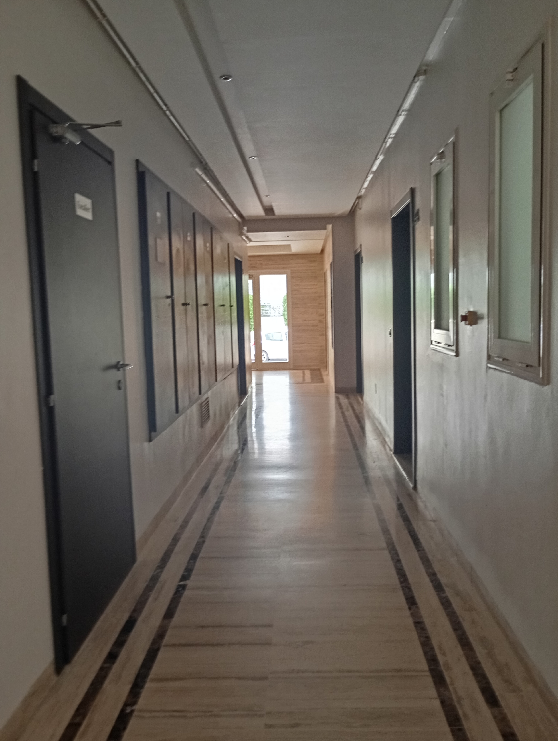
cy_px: 370
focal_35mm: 28
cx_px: 279
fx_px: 600
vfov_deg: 63.4
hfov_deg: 49.9
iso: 766
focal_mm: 4.27
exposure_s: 1/33.3
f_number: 1.8
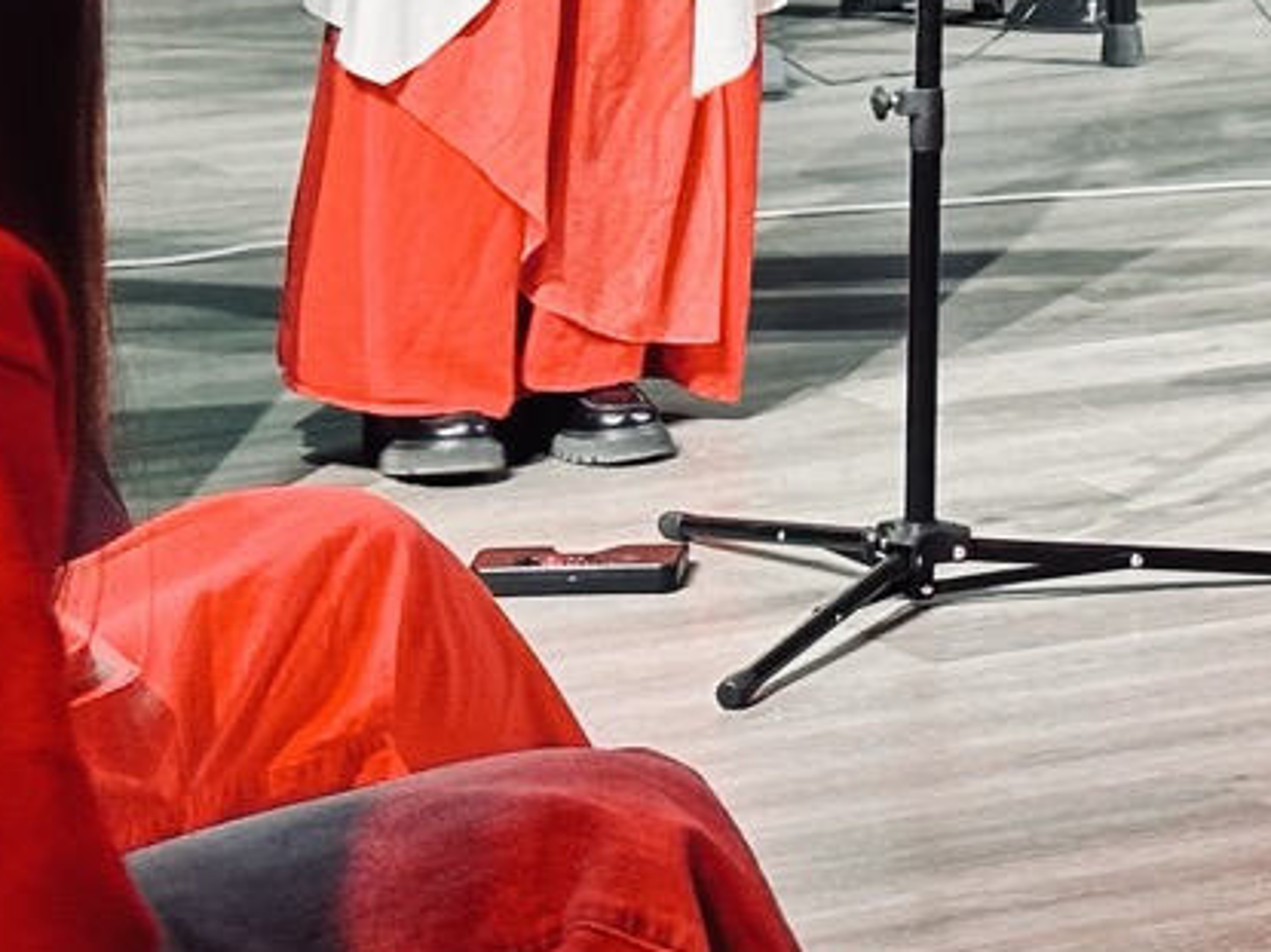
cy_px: -698
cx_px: 1400
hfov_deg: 10.6
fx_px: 6791
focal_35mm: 185
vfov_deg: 7.8
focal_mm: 6.86
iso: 160
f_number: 1.78
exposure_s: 1/60
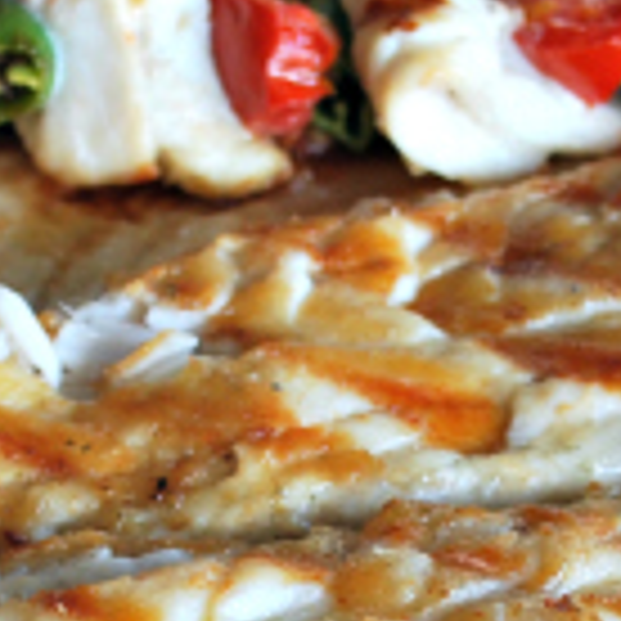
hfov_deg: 10.7
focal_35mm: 163
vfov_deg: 10.6
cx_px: 369
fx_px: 3308
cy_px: 628
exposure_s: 1/40
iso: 200
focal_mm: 22
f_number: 4
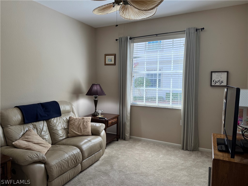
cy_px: 93
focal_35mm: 24
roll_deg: -0.2
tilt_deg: -5.3
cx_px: 124
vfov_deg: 56.8
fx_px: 172
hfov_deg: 71.6
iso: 100
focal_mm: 6.76
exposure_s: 1/134
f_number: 1.78
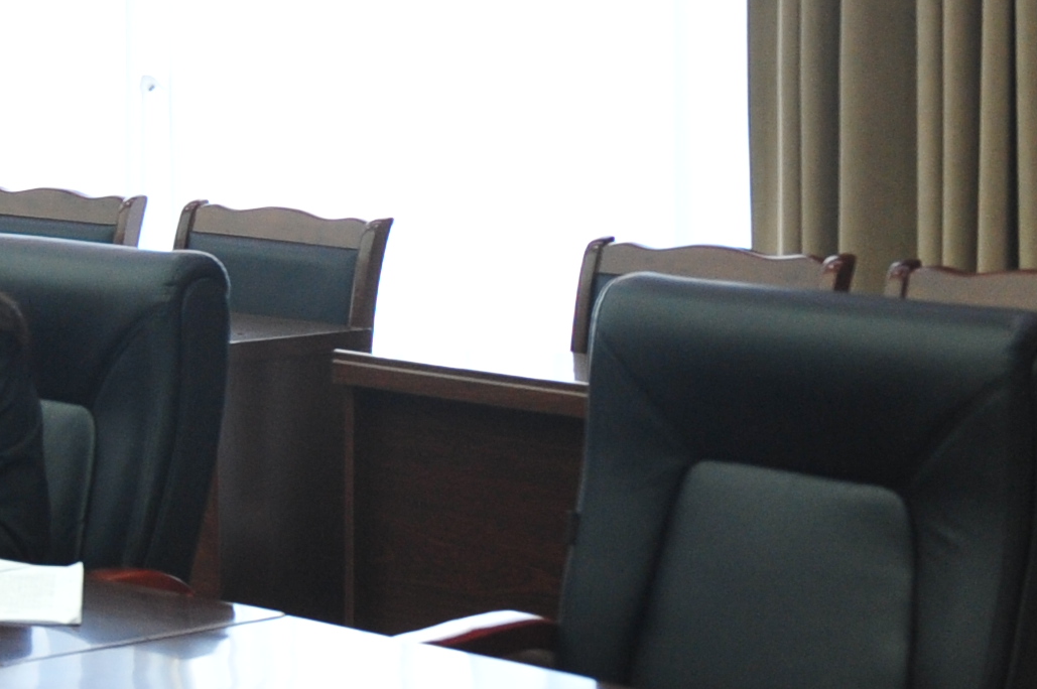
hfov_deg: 14.5
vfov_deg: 11.2
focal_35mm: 120
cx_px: -976
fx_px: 3453
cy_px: -67
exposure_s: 1/250
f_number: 4.5
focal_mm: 29
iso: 1250
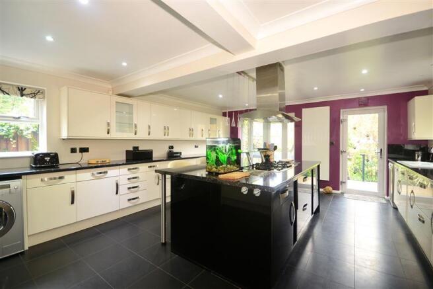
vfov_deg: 77.3
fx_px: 180
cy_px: 144
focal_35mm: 15
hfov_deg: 100.4
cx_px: 216
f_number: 5.6
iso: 400
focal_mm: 10
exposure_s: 1/8
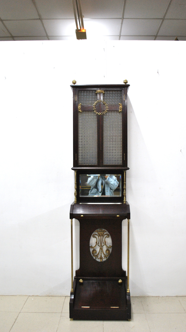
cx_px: 95
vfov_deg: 56.6
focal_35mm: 35
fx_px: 307
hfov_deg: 33.7
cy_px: 165
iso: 400
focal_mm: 22
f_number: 3.8
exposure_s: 1/50
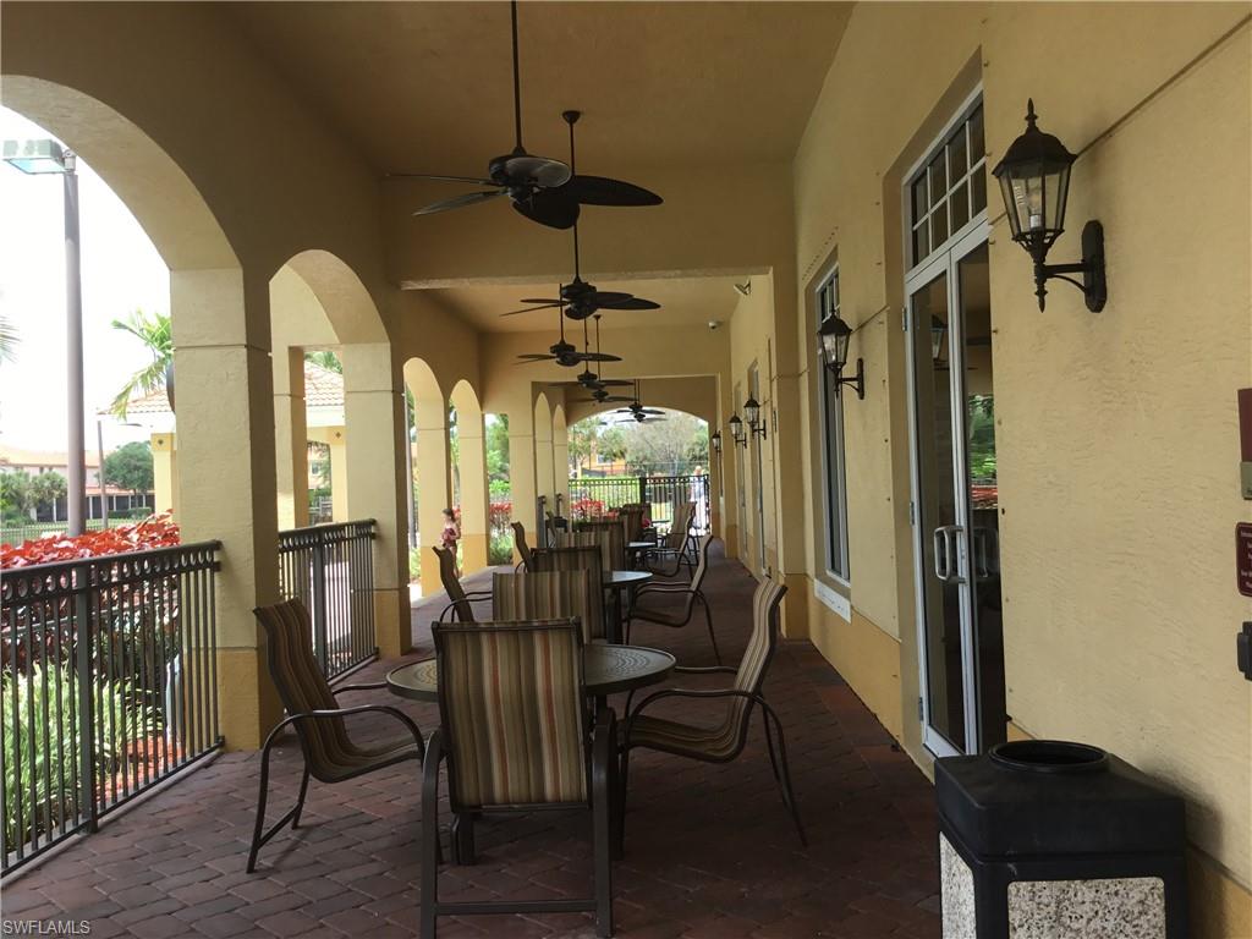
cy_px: 470
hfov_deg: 58.4
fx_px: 1121
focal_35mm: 31
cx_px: 626
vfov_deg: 45.4
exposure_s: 1/314
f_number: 2.4
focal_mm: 3.3
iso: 25
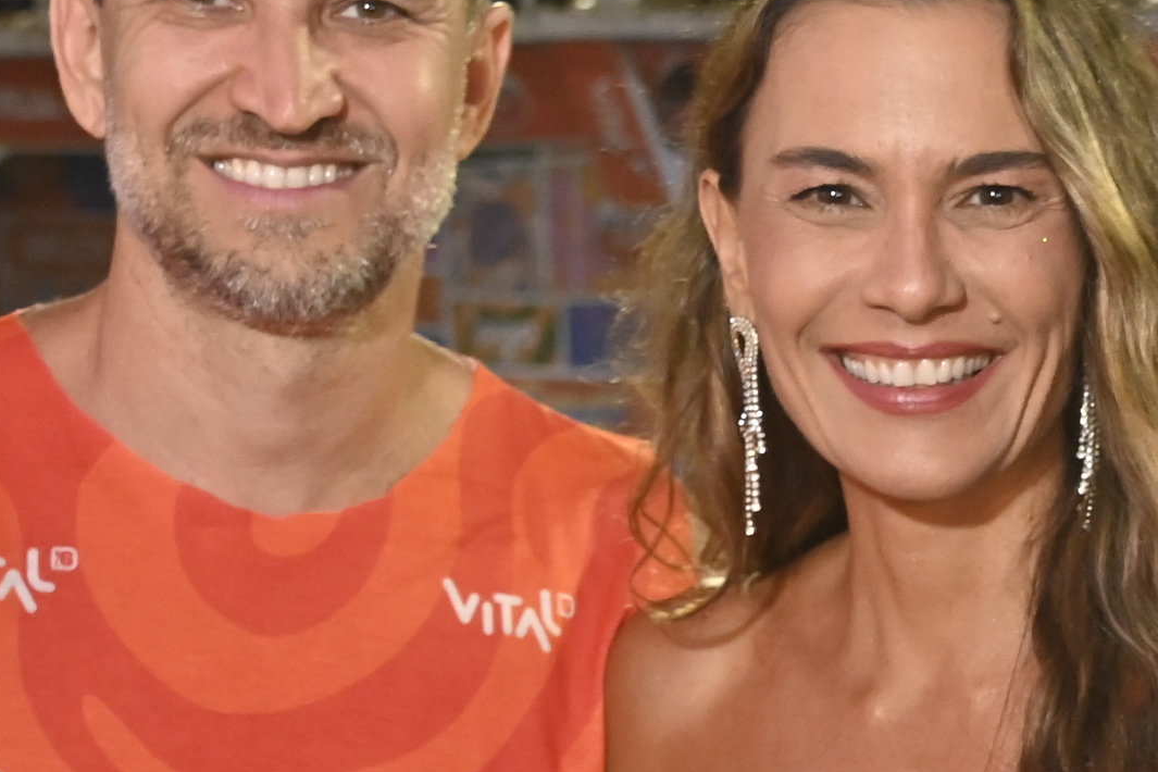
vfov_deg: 9.9
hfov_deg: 14.3
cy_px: 936
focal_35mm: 136
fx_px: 4374
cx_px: 1584
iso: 2500
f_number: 4.5
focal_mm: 32
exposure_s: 1/160
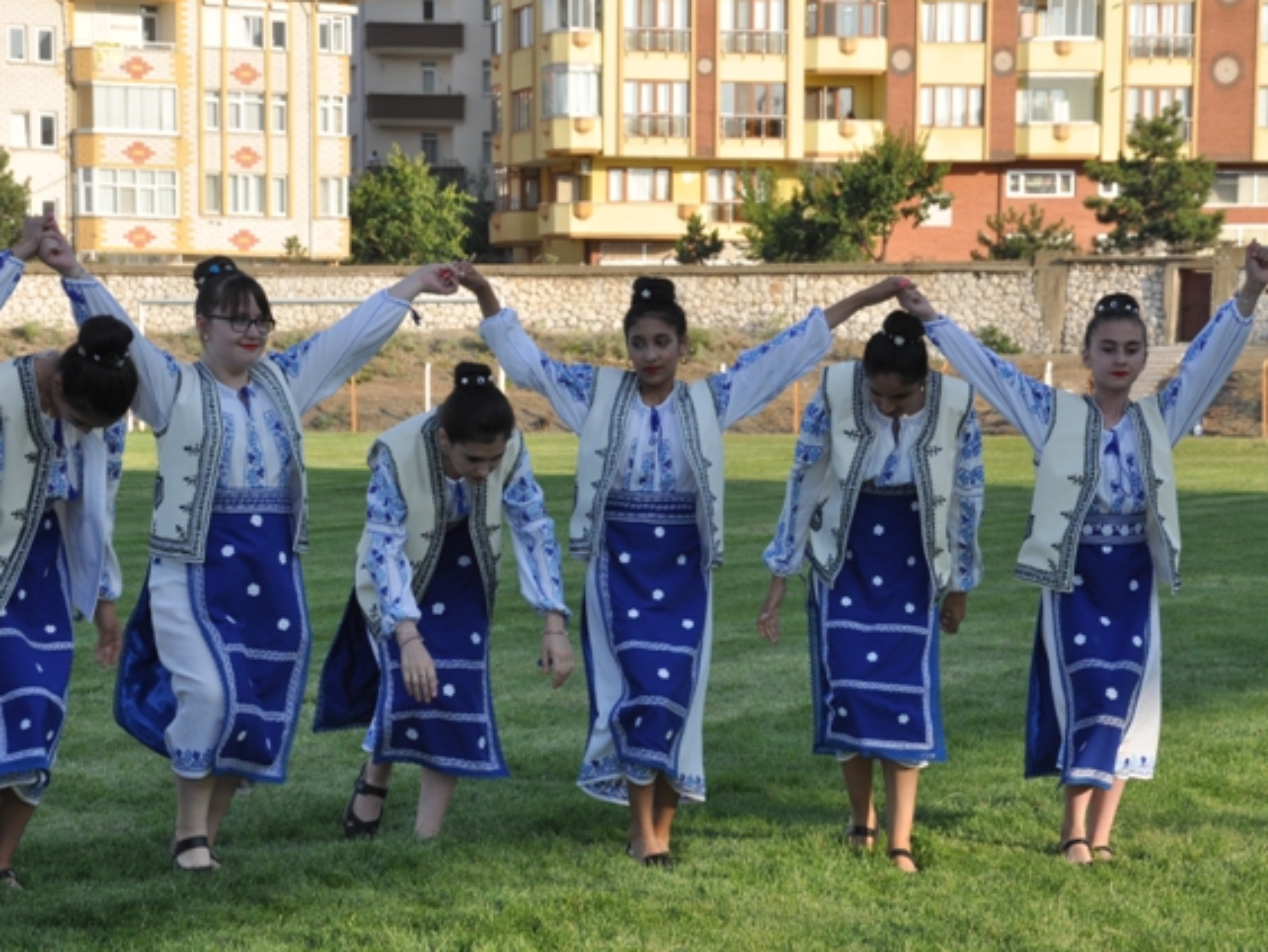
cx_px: 574
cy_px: 476
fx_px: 3959
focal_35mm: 108
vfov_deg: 13.7
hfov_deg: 18.2
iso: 400
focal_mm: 66
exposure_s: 1/200
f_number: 14
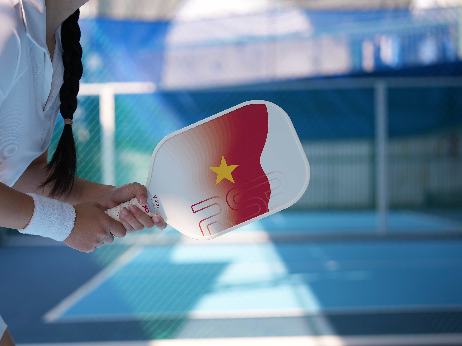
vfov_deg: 19.4
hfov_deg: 25.6
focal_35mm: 76
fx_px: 1014
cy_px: 174
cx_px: 201
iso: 100
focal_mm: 70
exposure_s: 1/320
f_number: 2.8
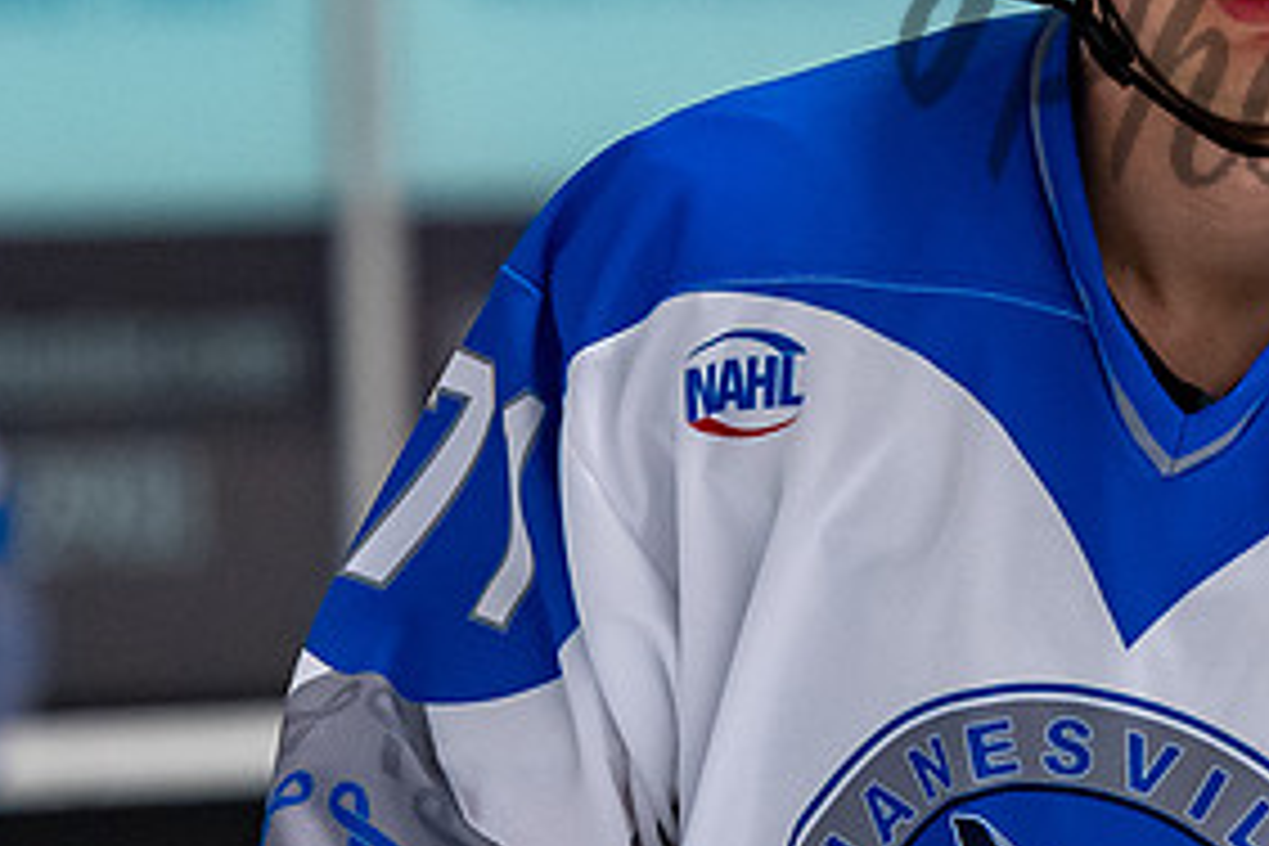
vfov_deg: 1.6
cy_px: 86
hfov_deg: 2.4
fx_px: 29854
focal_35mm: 847
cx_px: 1003
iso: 2000
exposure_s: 1/800
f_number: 3.2
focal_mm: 195
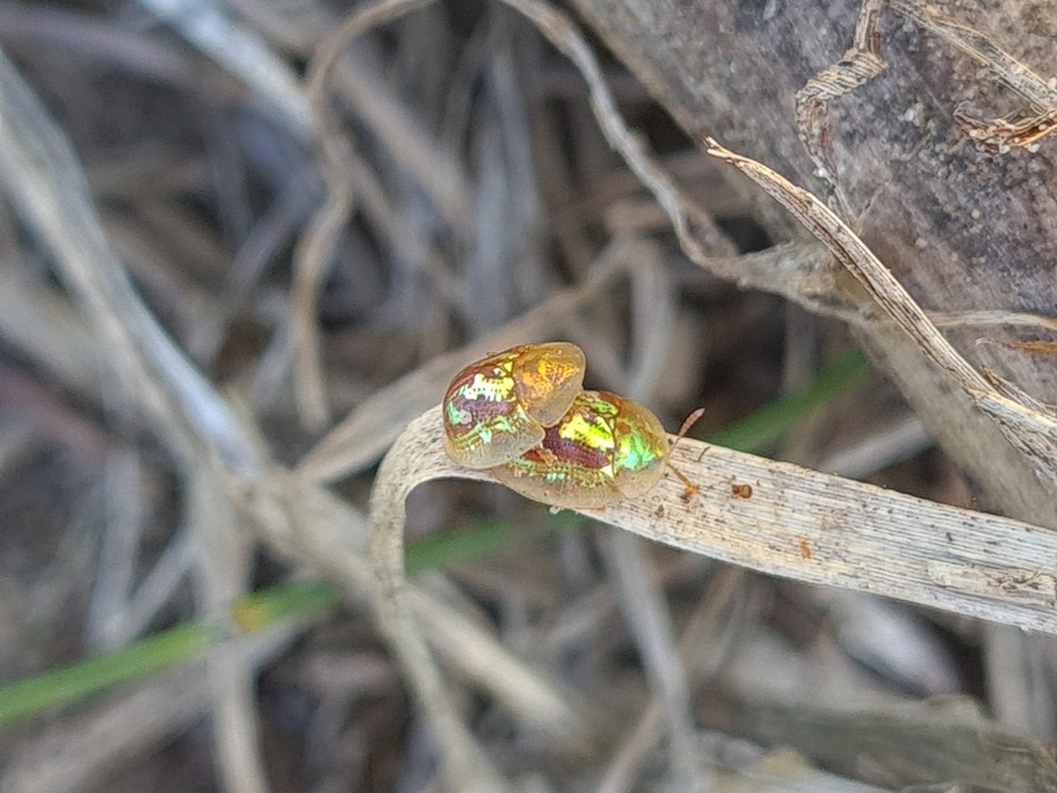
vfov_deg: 53.1
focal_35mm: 26
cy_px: 396
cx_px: 528
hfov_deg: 67.3
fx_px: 794
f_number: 1.8
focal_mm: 5.4
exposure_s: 1/100
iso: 50
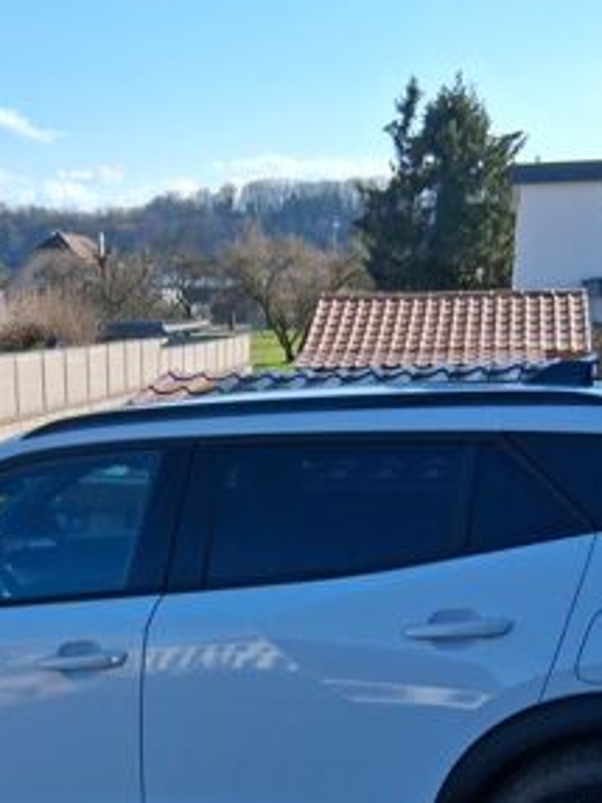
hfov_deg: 24.8
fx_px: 1346
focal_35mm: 58
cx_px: 123
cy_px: 725
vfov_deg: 31.7
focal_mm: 3.98
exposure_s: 1/646
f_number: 1.8
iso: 25
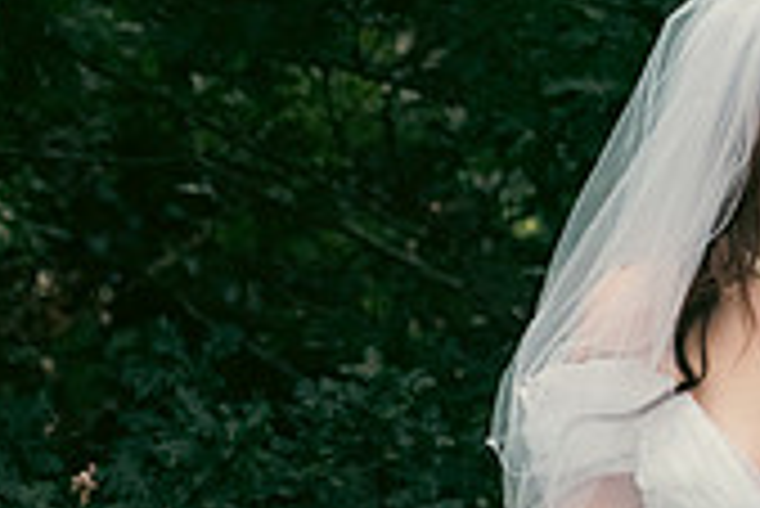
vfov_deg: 4.0
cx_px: 1277
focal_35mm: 343
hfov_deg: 5.9
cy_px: 416
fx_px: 7247
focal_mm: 100
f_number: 3.5
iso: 800
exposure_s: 1/160
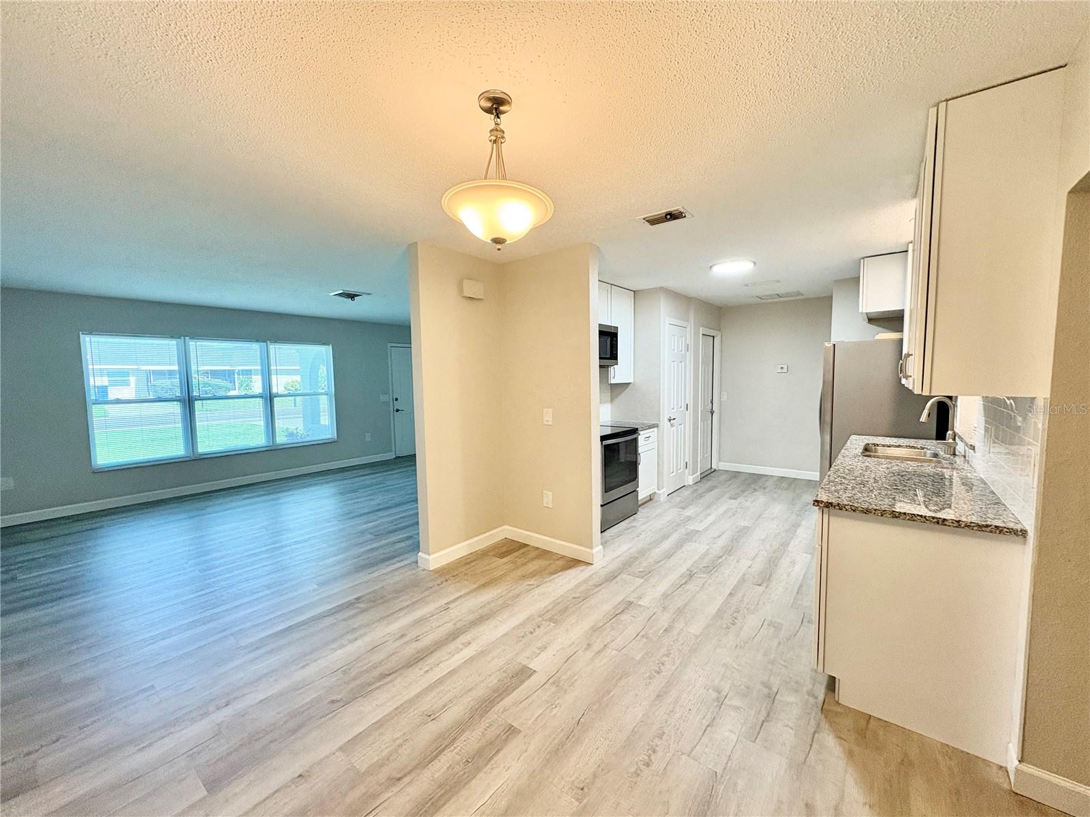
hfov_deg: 102.1
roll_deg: +1.2
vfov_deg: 85.7
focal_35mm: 14
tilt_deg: -3.8
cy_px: 408
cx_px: 545
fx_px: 441
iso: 250
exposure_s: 1/60
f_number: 2.2
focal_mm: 2.22
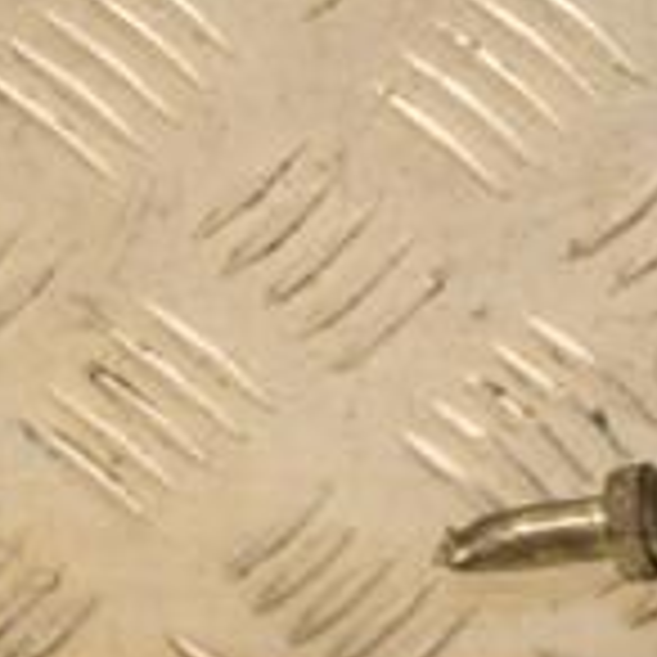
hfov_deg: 5.4
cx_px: 1008
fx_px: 6957
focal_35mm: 324
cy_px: 598
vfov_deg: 5.4
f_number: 6.3
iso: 800
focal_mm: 62
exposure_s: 1/200
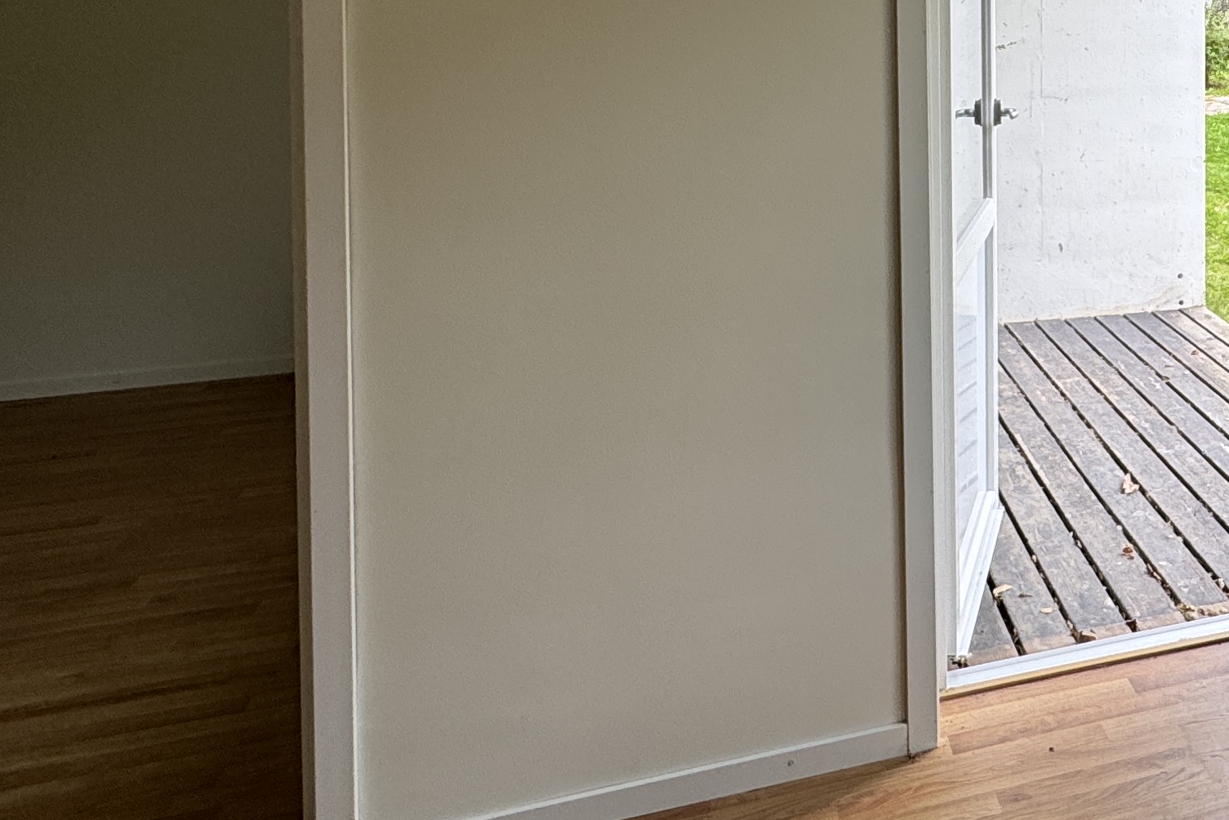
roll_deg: +0.1
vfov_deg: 31.5
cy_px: -10
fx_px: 1332
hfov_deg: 42.9
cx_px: 1221
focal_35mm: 39
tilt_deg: -1.5
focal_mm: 2.22
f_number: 2.2
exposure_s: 1/176
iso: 40
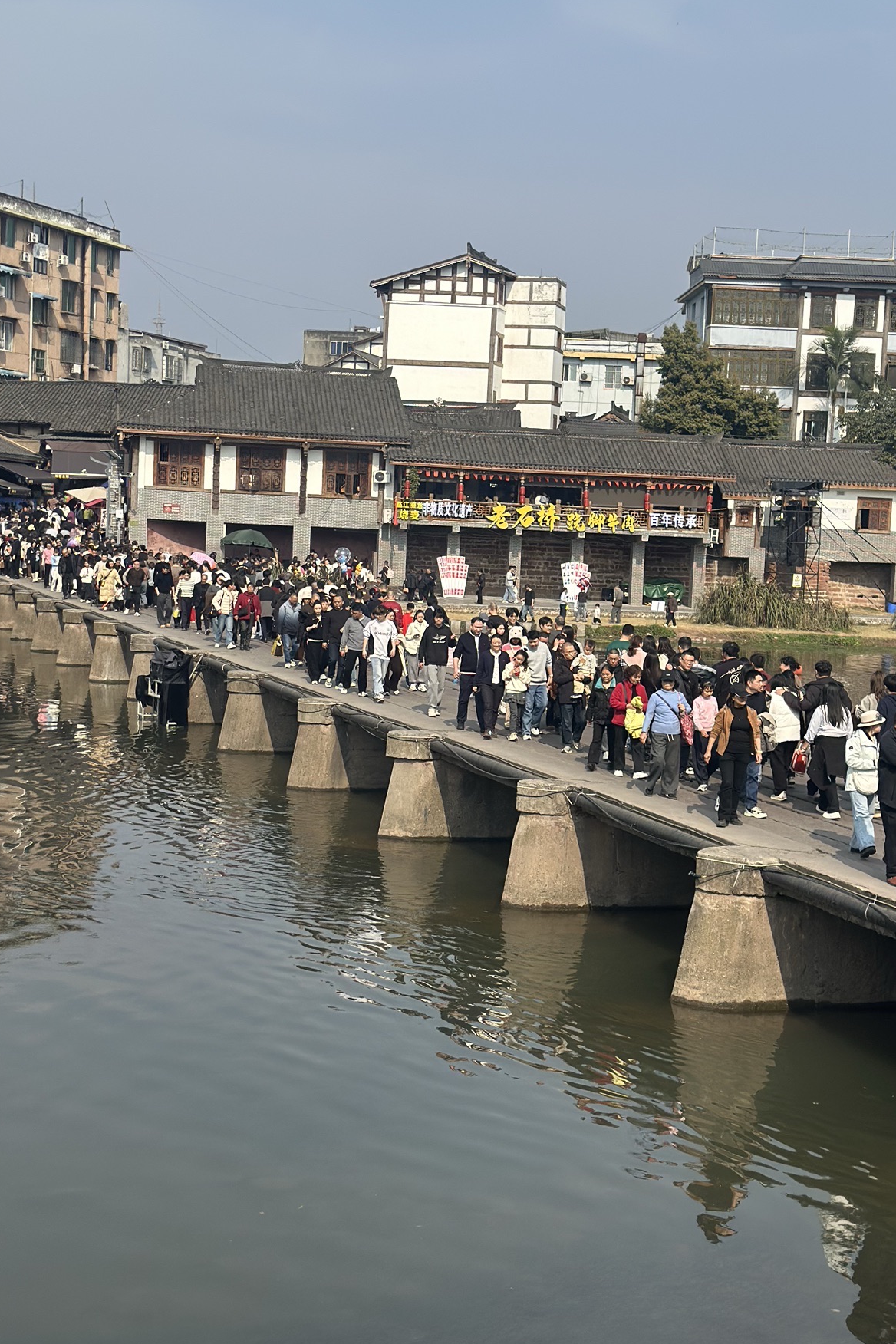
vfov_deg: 35.1
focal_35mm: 57
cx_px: 466
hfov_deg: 23.8
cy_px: 654
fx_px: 2128
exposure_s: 1/5000
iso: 100
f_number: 1.78
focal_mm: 6.86
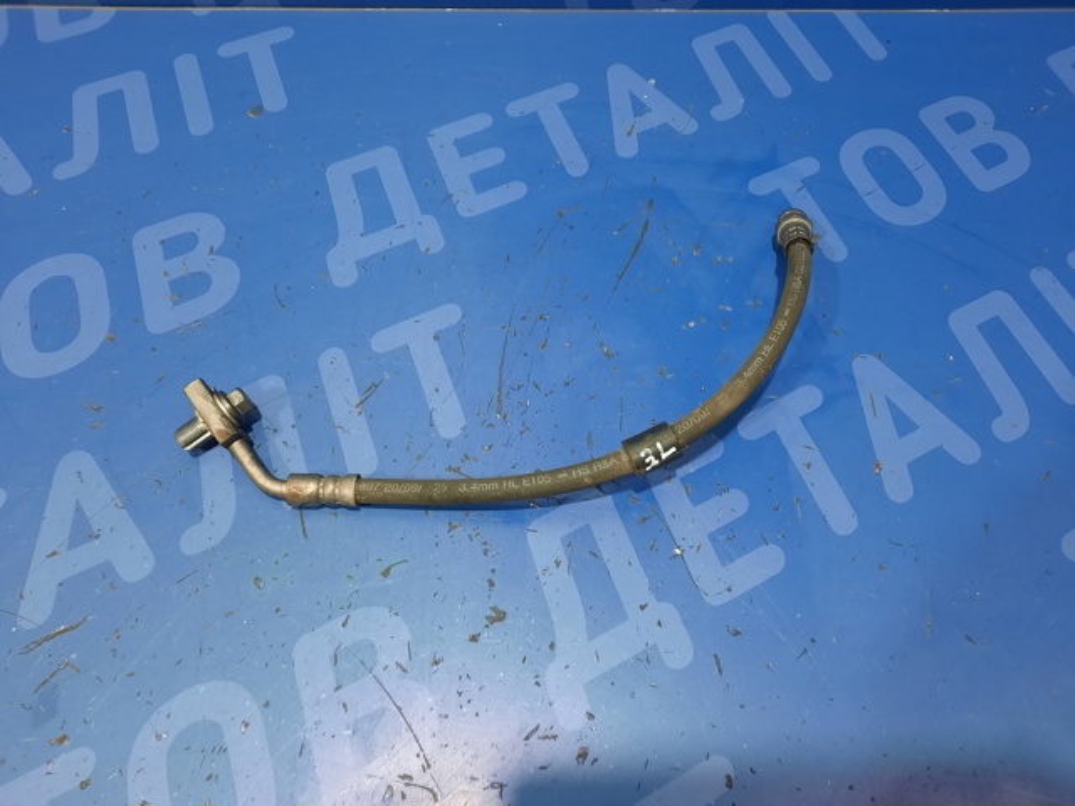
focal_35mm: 25
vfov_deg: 54.9
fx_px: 776
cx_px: 538
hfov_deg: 69.4
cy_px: 403
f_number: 2
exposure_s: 1/33
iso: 320
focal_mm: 4.6
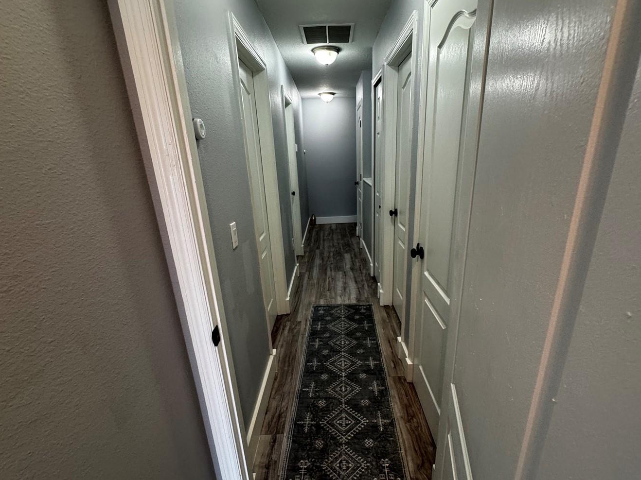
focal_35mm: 17
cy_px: 258
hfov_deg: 90.9
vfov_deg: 74.6
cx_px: 339
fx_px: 315
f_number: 2.2
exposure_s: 1/60
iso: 250
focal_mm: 2.22
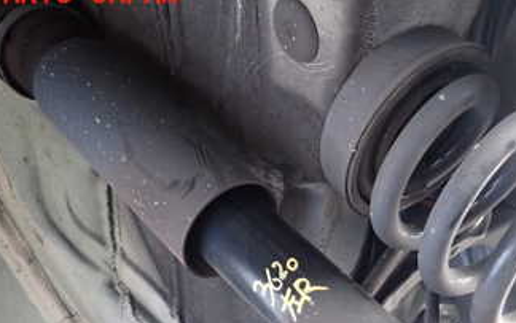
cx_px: 366
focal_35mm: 49
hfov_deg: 40.2
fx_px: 690
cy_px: 331
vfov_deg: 25.0
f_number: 2
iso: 400
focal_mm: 4.5
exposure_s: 1/30
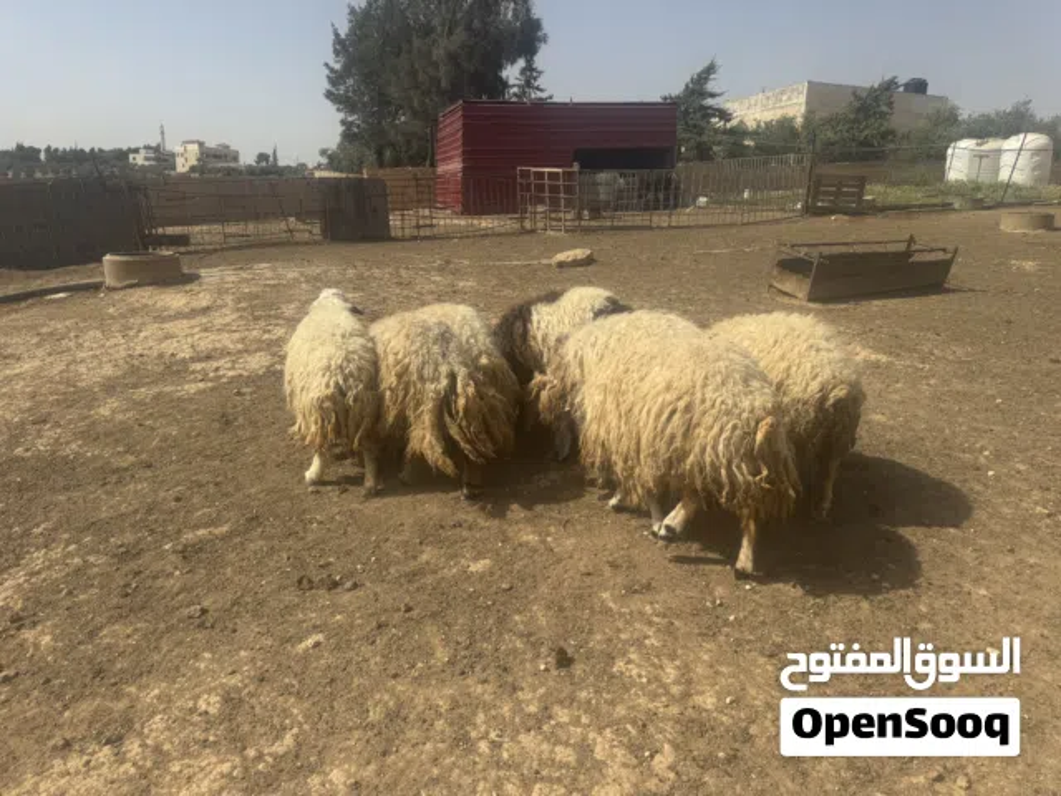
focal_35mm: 24
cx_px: 530
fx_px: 736
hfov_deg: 71.6
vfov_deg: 56.8
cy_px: 398
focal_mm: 6.76
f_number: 1.78
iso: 80
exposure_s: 1/6410
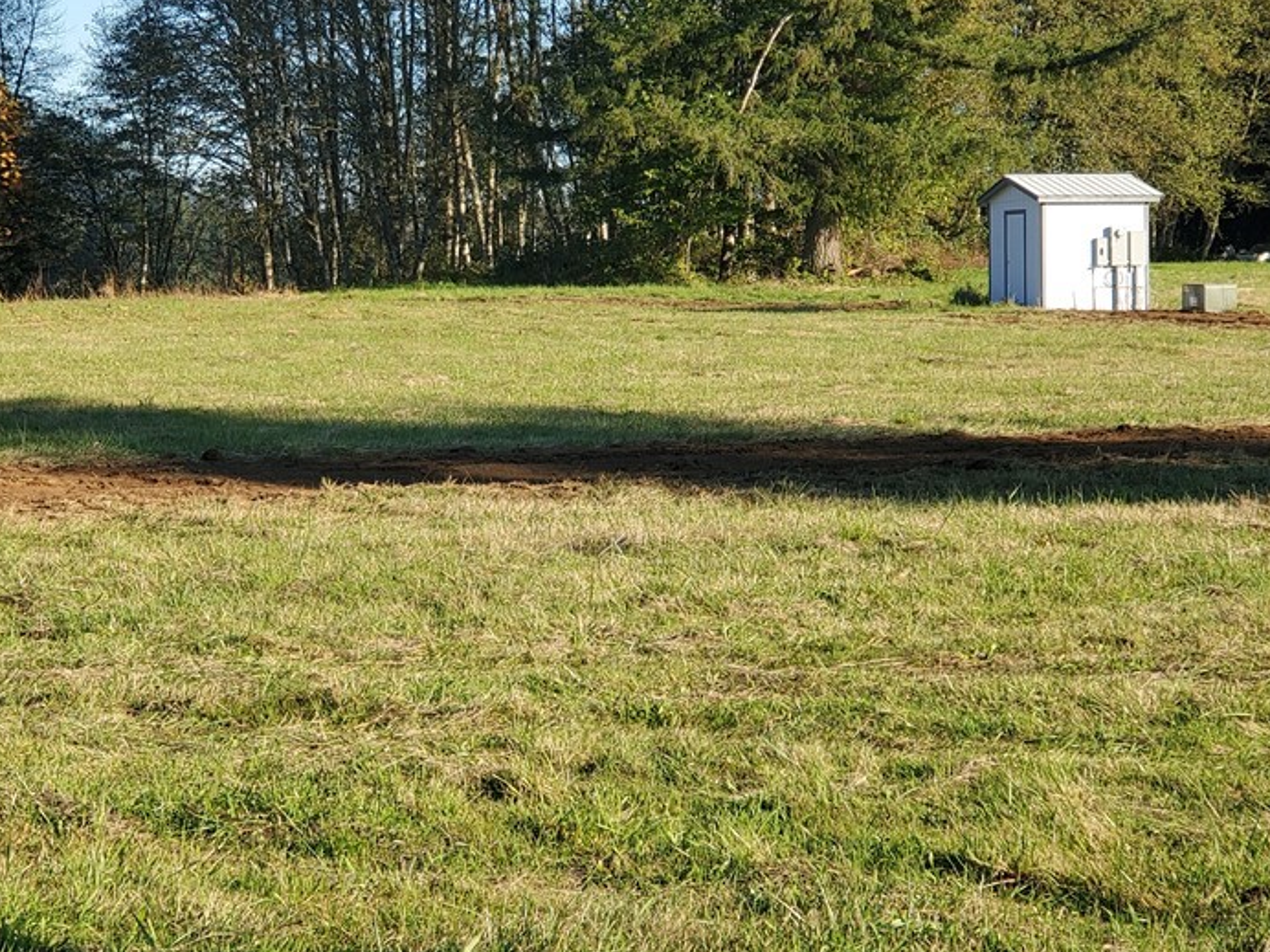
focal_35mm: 77
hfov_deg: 25.3
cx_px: 494
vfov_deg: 19.1
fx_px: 2825
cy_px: 341
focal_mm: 6
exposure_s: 1/365
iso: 50
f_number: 2.4
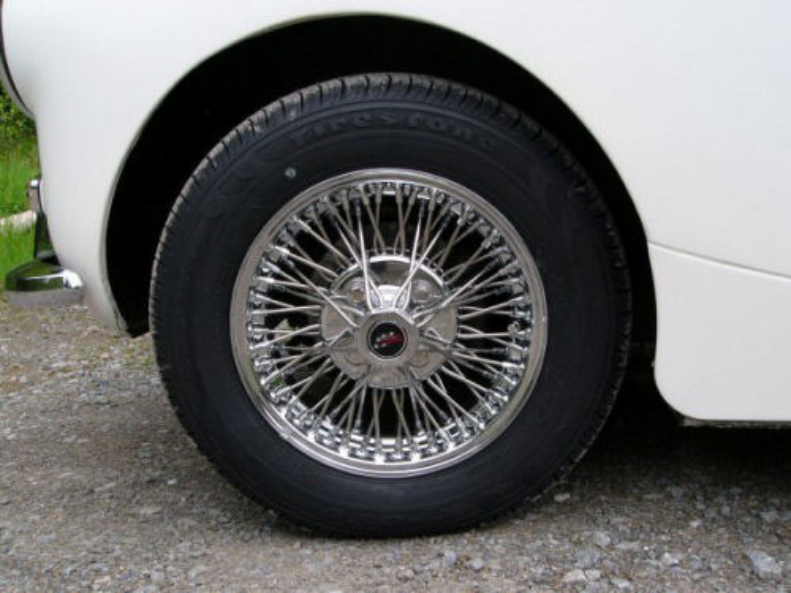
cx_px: 396
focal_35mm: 49
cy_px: 296
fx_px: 1120
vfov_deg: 29.7
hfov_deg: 38.9
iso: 50
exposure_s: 1/200
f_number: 4
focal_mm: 8.1
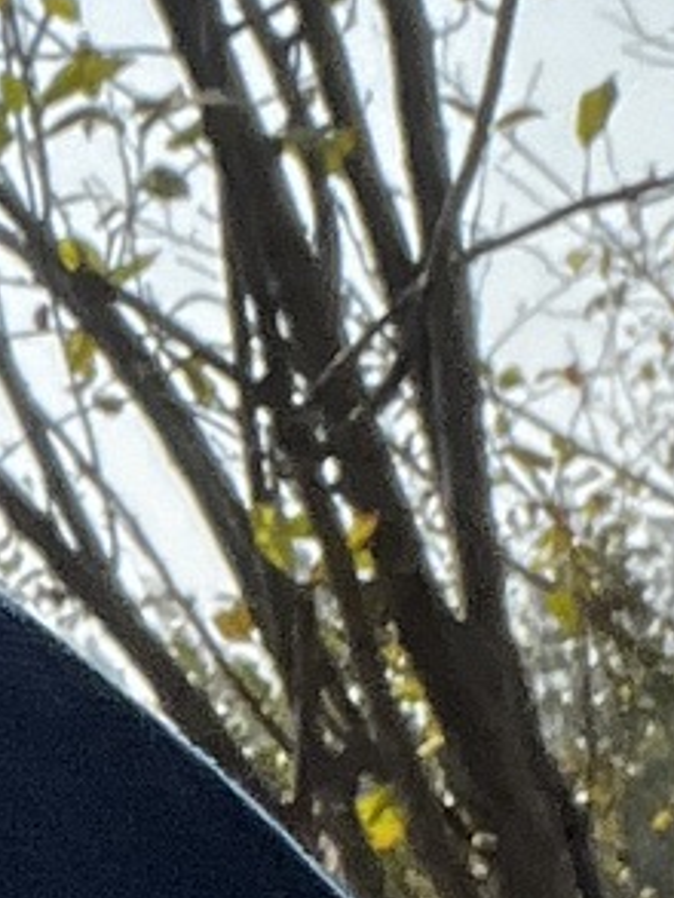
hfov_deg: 7.0
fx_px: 5318
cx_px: -668
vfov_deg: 9.6
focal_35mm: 205
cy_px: 843
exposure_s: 1/1739
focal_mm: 2.71
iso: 32
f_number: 2.2
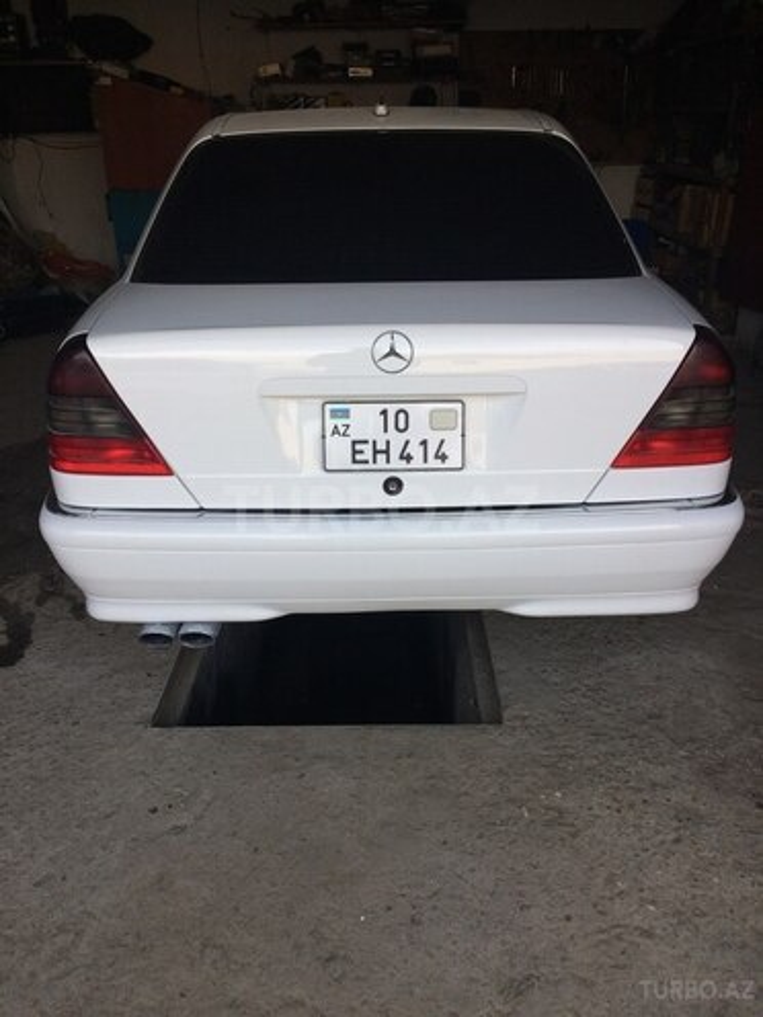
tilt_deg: -26.9
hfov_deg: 48.2
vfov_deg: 61.7
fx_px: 852
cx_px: 382
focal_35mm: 29
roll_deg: +0.7
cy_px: 508
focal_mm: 4.15
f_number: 2.2
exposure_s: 1/101
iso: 32
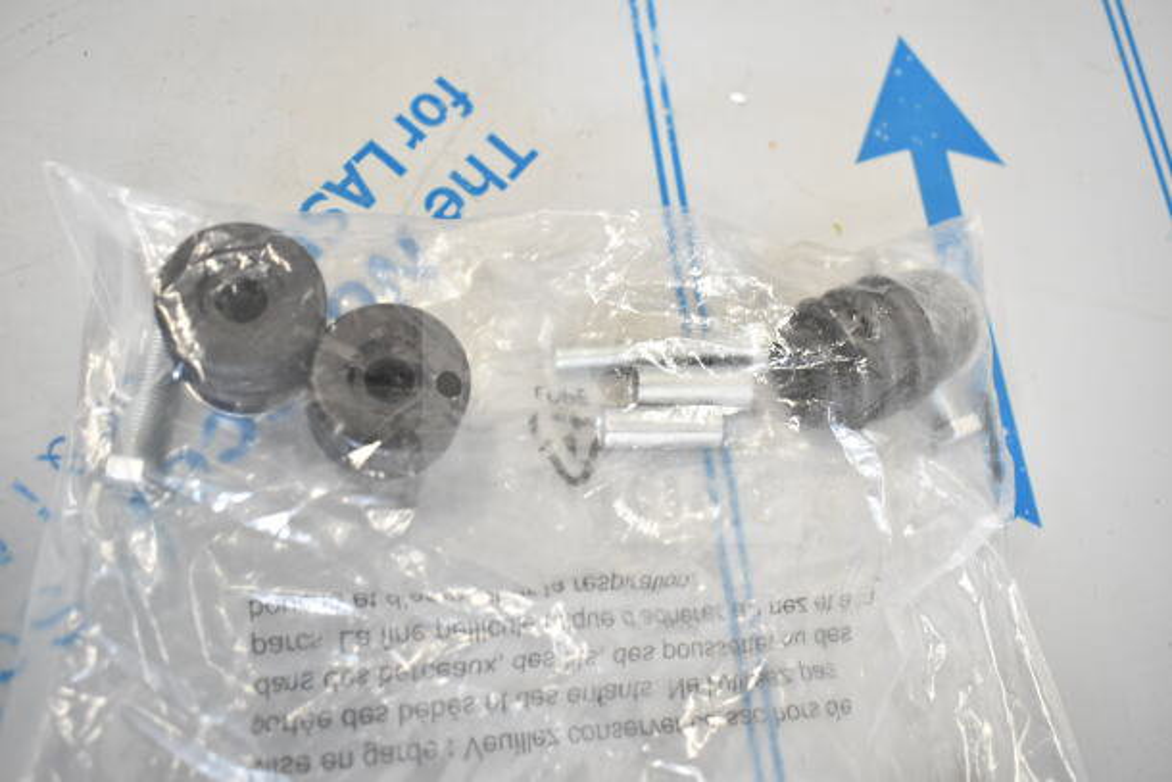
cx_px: 586
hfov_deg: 53.1
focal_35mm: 36
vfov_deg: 36.9
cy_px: 391
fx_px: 1172
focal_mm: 24
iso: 1600
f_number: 4.5
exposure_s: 1/80
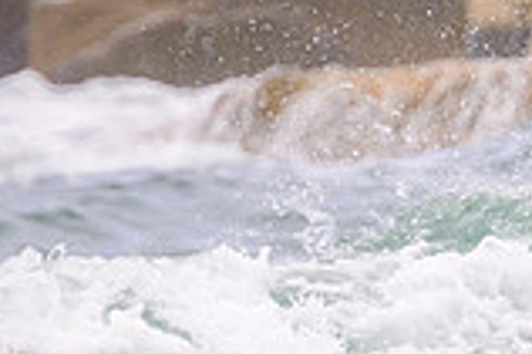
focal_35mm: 3135
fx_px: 46280
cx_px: 708
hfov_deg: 0.7
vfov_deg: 0.4
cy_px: 416
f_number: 11
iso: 1400
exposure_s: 1/1250
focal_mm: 800
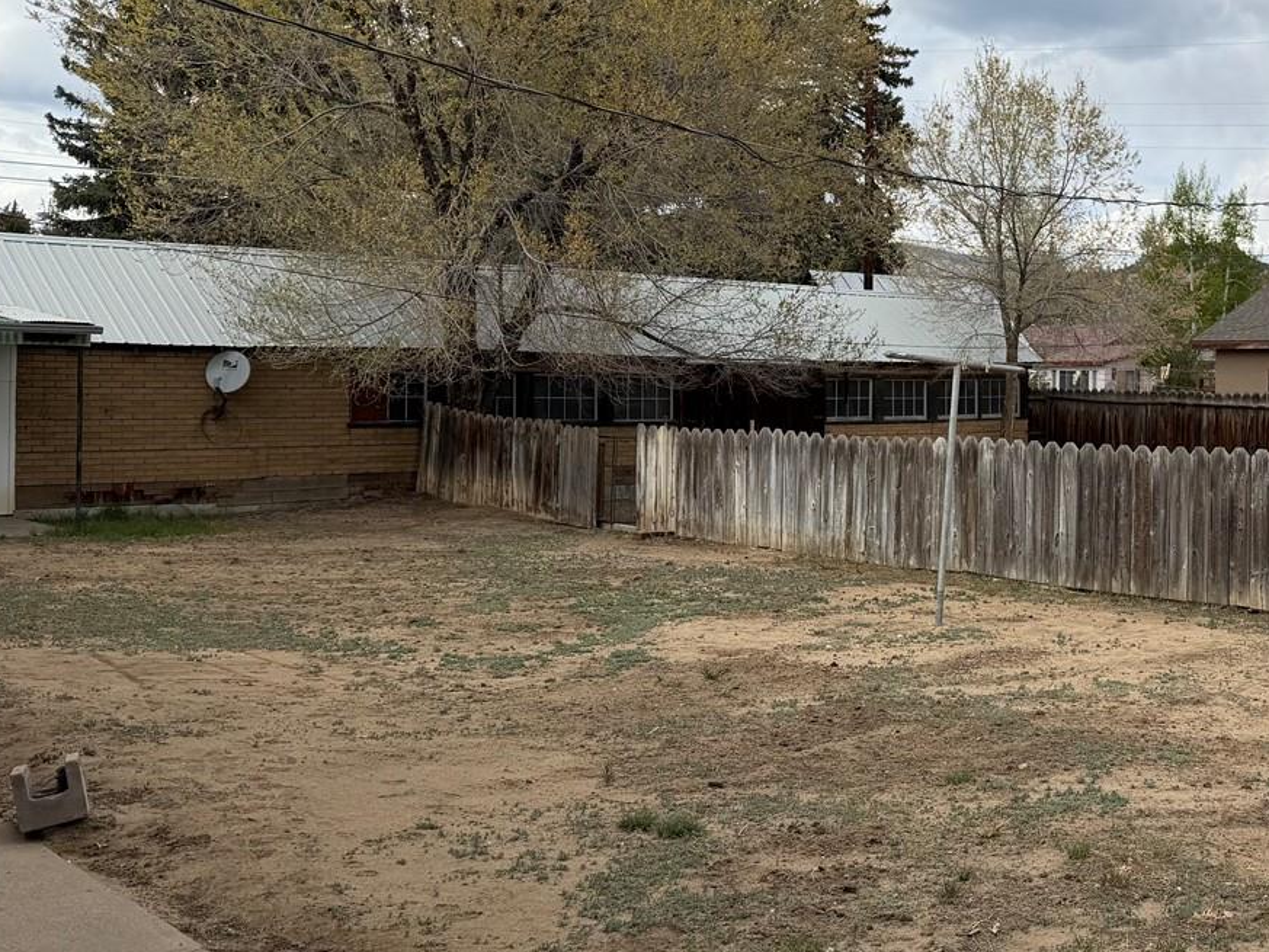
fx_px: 1613
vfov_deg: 32.8
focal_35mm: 44
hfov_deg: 40.5
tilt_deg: +0.1
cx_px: 1076
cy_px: 382
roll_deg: -1.1
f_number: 1.78
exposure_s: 1/4167
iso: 80
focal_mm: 6.76
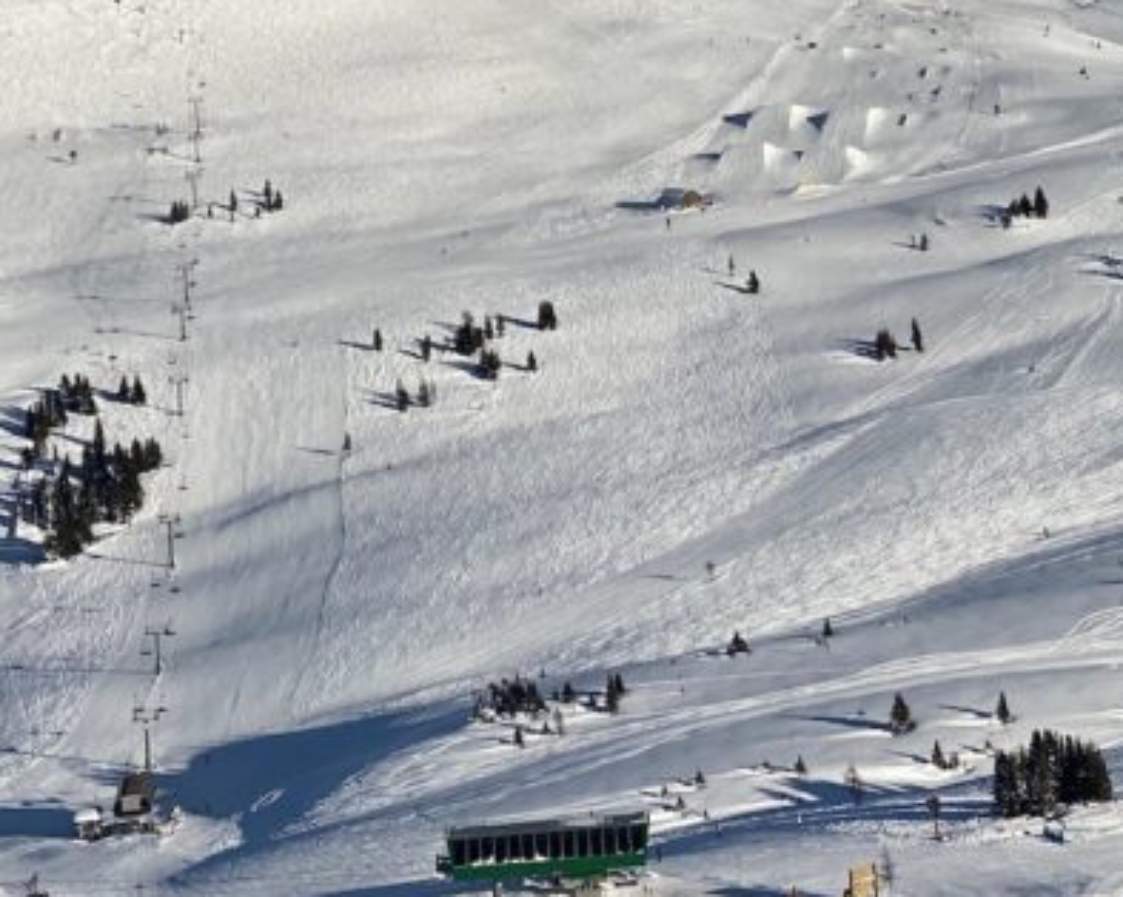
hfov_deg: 18.6
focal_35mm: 103
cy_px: 140
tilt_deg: -1.9
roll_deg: +4.0
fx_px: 3423
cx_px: 775
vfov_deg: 14.8
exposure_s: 1/4348
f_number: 2
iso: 25
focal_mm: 6
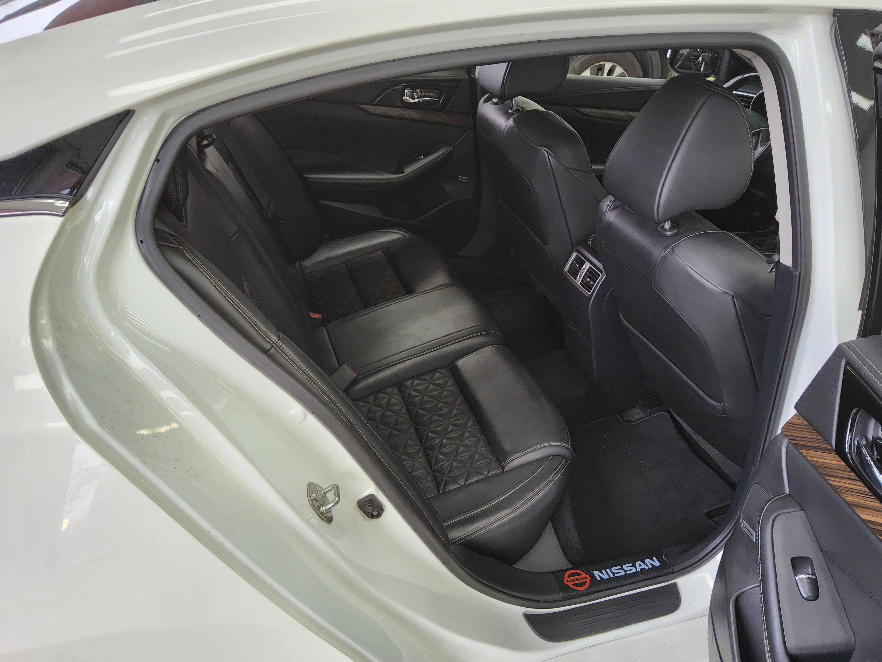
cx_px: 441
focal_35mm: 25
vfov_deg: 54.9
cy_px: 331
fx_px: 637
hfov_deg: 69.4
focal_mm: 3.08
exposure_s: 1/100
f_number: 2
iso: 100
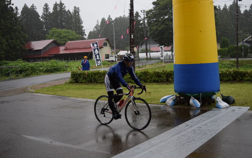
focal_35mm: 40
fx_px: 272
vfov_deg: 32.4
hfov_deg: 49.8
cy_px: 86
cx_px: 127
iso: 400
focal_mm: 25
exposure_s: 1/1000
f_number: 4
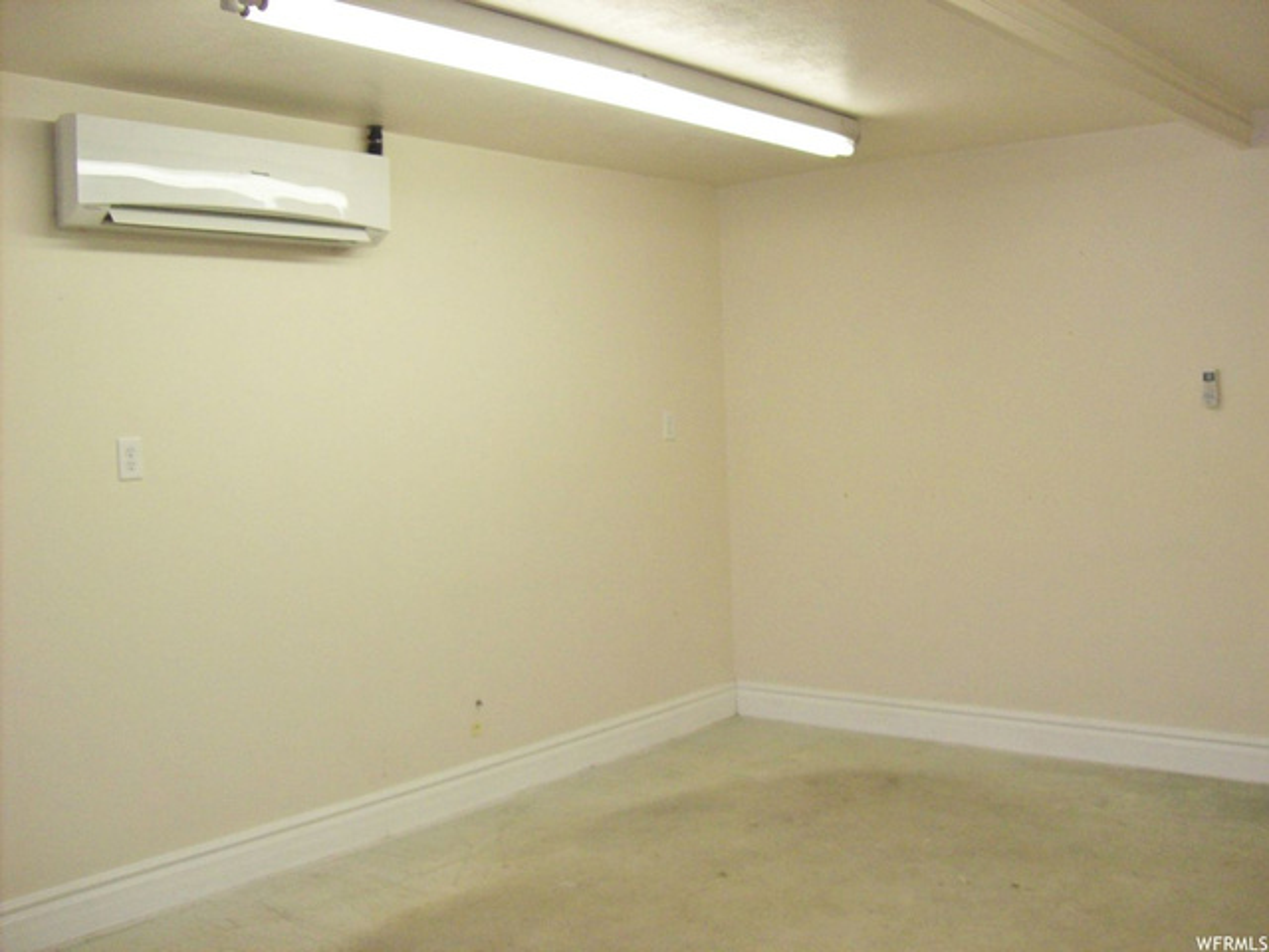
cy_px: 476
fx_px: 1320
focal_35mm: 36
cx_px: 634
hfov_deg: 51.4
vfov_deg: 39.7
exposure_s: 1/64
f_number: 2.7
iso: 200
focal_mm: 6
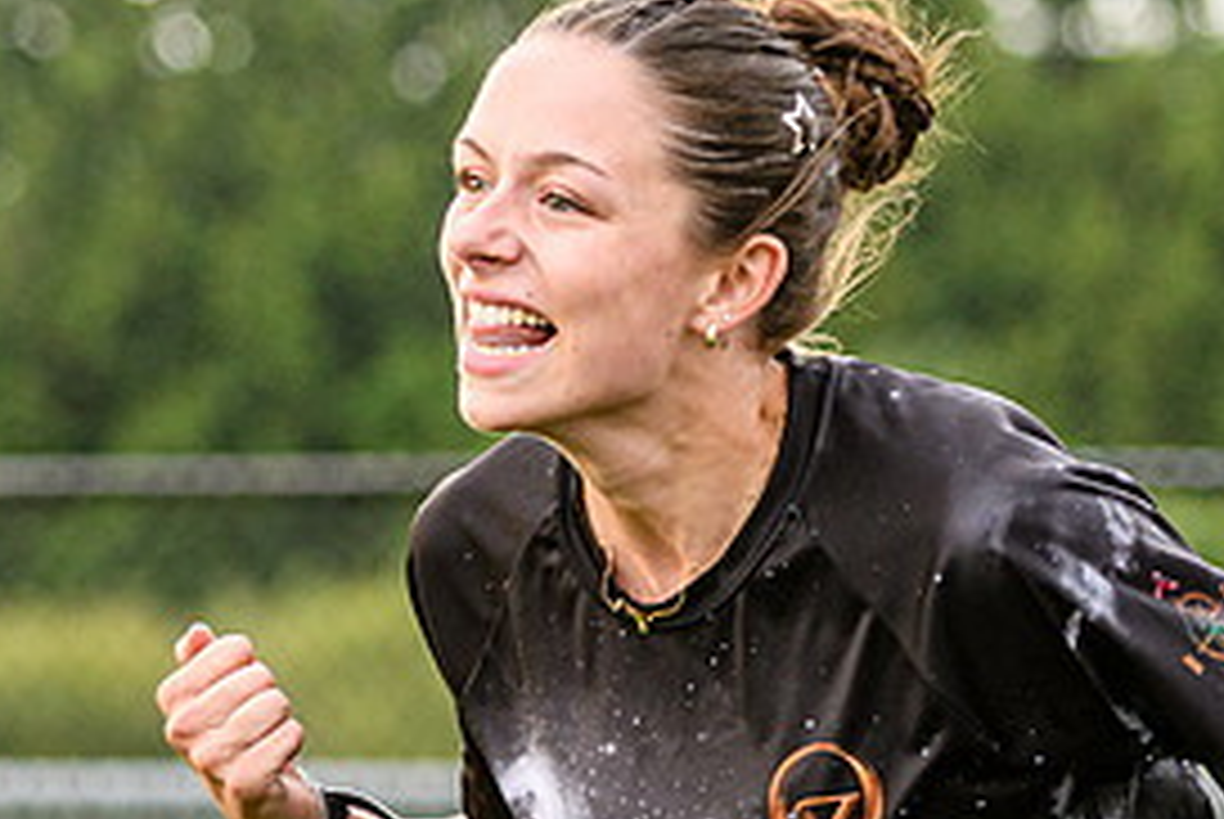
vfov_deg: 3.0
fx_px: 15622
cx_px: 794
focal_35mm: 459
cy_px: 319
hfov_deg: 4.5
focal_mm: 95
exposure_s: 1/1250
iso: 250
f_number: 3.2
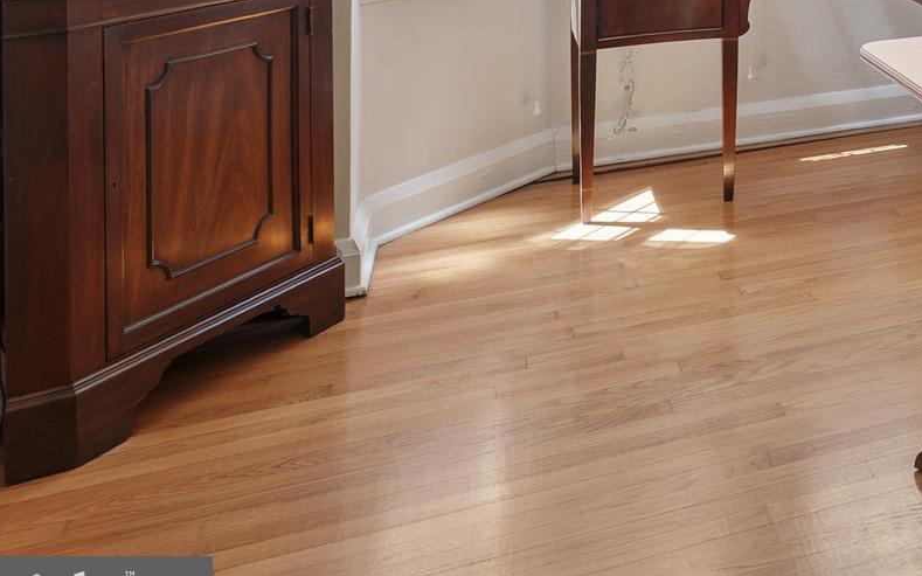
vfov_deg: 25.1
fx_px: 1131
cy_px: -157
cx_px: 1150
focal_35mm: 45
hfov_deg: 34.1
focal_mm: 17
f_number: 8
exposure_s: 1/5
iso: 200
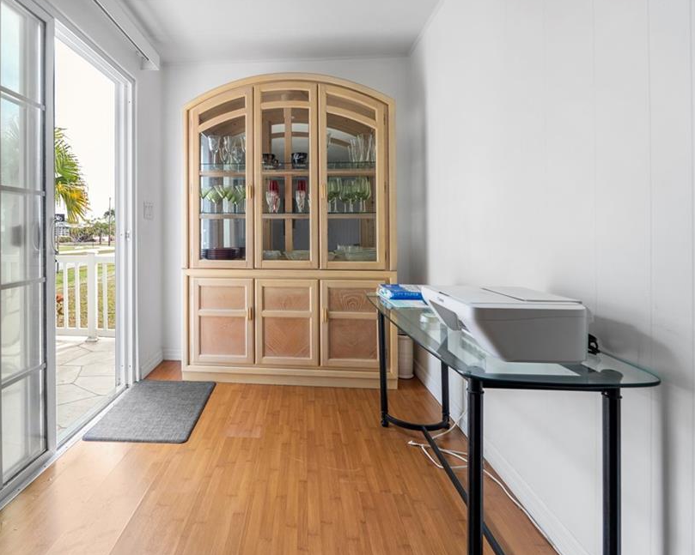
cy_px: 281
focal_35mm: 19
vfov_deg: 70.8
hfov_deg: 81.7
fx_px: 391
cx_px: 259
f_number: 4.5
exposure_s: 1/80
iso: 100
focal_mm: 16
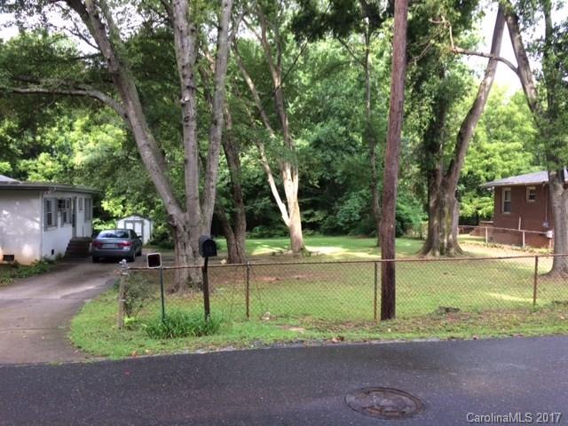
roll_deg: -1.1
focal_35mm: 29
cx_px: 284
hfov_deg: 61.7
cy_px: 213
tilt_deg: -5.8
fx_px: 476
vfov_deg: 48.2
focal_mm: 4.15
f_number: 2.2
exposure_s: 1/120
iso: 32
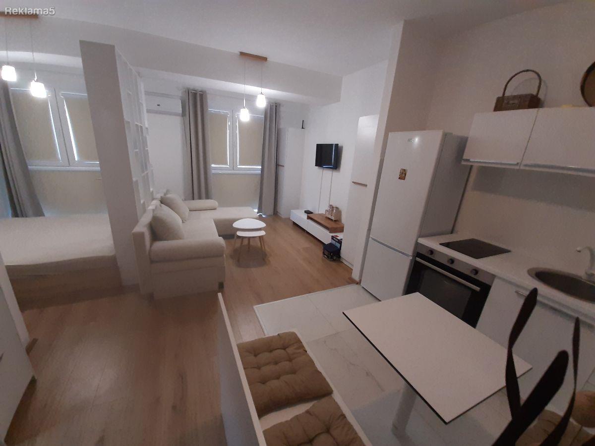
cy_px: 223
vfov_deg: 89.9
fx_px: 223
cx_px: 298
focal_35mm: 13
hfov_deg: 106.2
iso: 200
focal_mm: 1.42
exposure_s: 1/50
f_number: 2.2
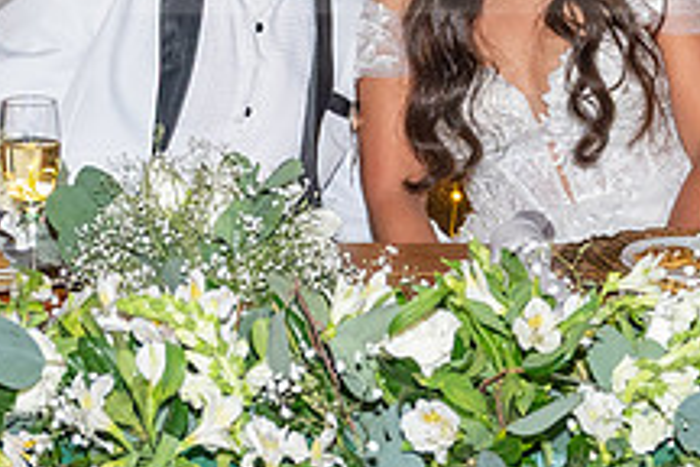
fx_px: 2430
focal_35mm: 125
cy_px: 276
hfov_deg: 16.4
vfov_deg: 11.0
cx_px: 382
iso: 2000
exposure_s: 1/100
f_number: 5
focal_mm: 28
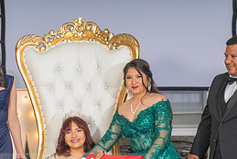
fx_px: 856
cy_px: 175
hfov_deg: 15.7
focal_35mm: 130
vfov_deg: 10.4
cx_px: 71
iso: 500
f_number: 3.5
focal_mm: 58
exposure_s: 1/200
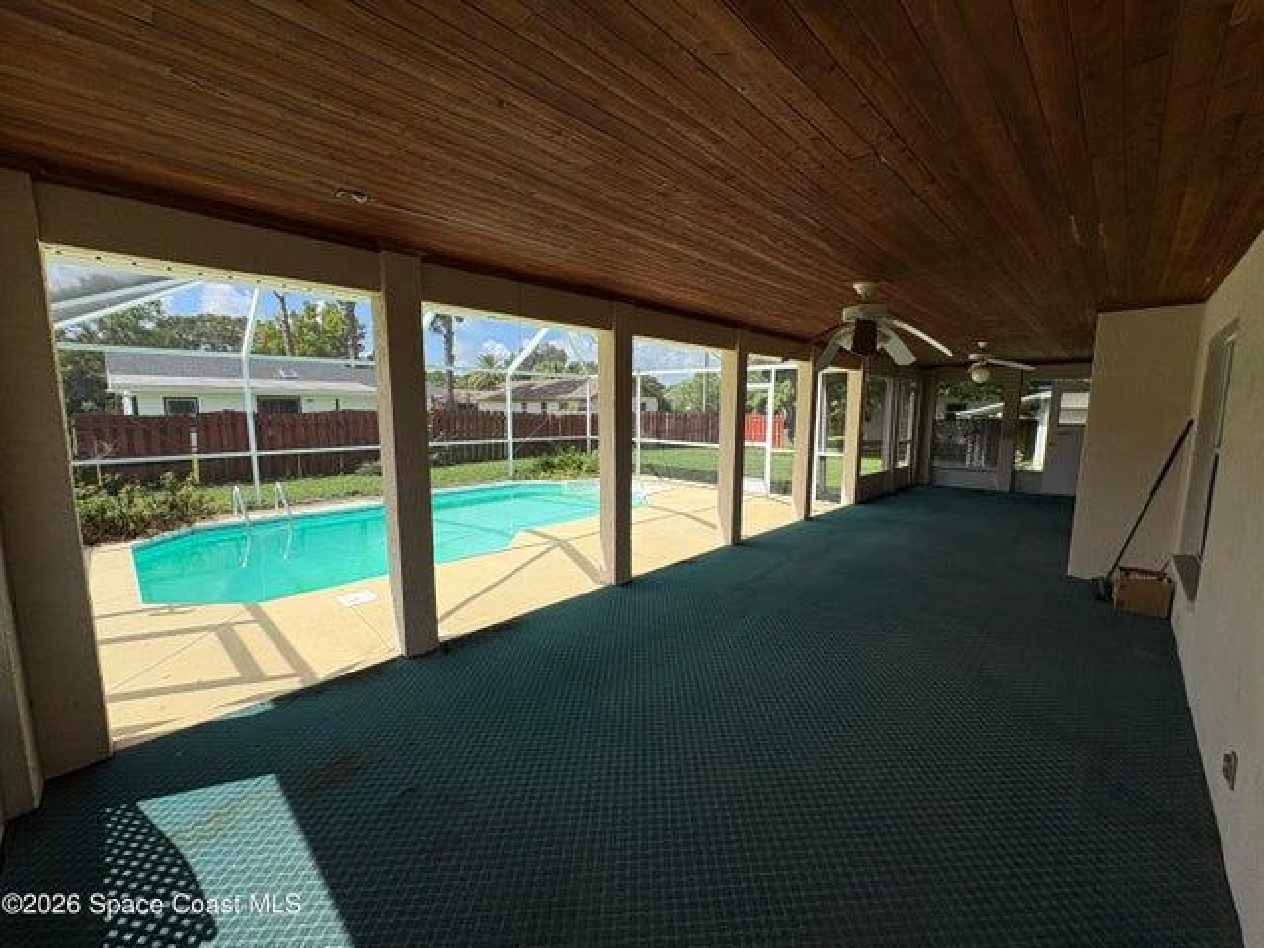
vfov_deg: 85.7
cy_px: 474
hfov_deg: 102.1
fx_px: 511
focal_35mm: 14
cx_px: 632
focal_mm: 2.22
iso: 40
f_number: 2.2
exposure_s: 1/1420
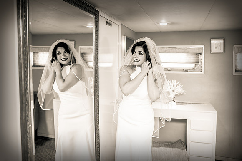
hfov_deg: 68.0
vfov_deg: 48.5
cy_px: 72
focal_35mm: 27
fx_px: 179
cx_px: 134
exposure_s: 1/400
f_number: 1.4
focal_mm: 24
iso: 250
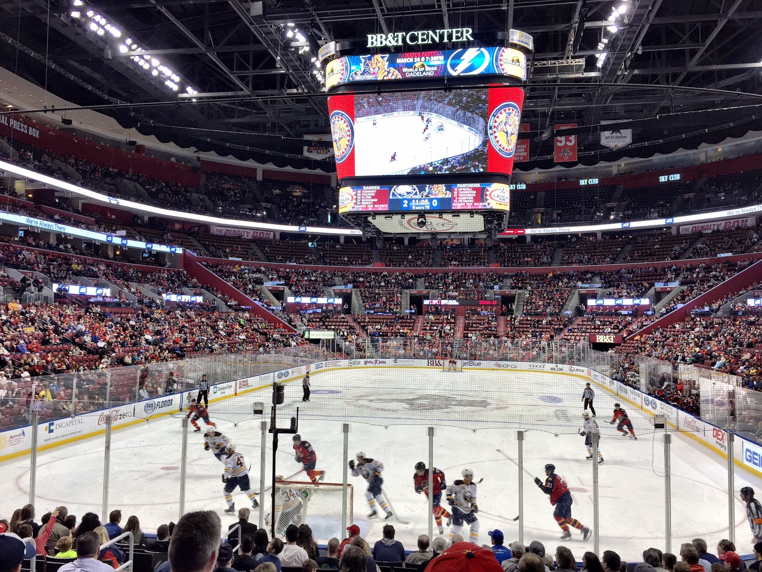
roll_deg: -0.5
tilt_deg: +4.0
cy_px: 286
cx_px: 381
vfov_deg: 48.2
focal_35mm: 29
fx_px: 638
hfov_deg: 61.7
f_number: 2.2
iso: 32
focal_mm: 4.15
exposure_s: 1/60
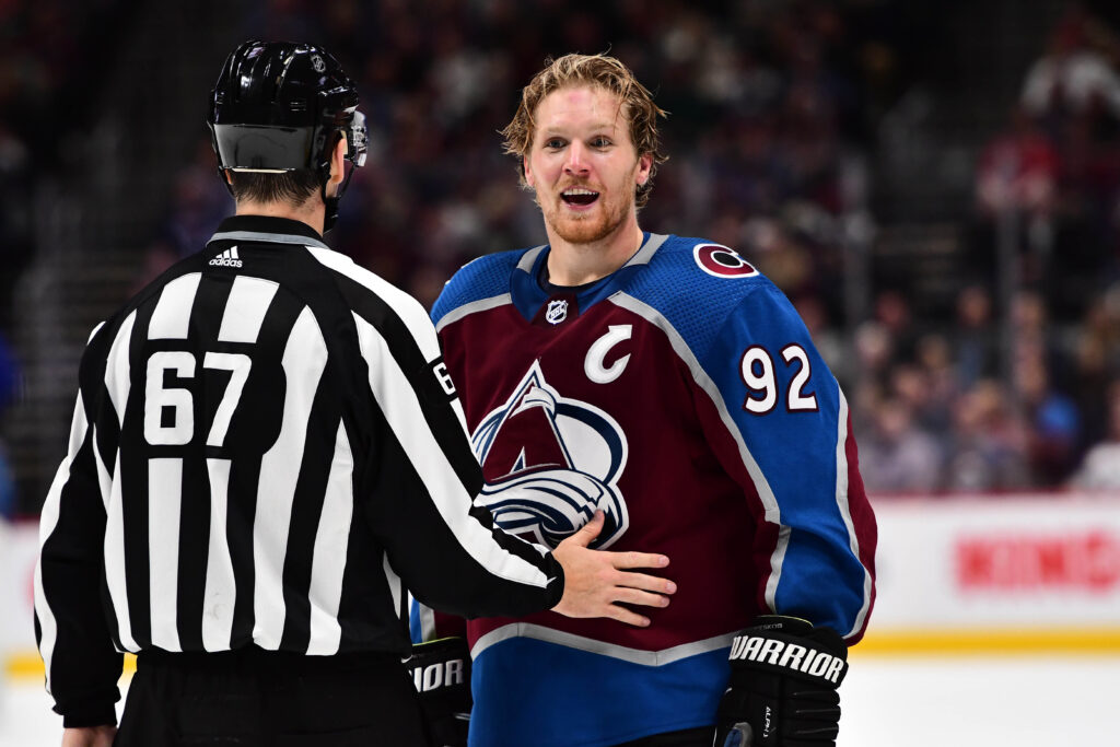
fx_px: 8167
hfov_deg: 7.8
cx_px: 560
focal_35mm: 262
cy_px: 374
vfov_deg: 5.2
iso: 2500
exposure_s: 1/2000
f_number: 4
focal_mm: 175
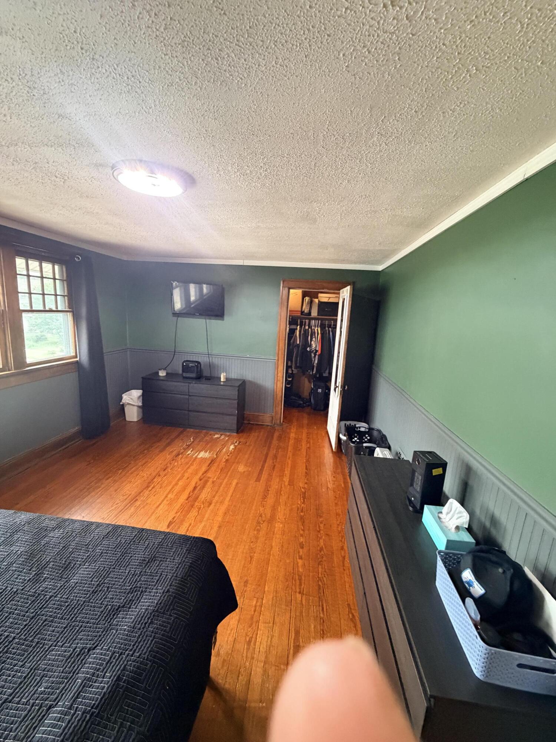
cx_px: 278
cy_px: 371
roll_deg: -3.5
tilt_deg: -9.8
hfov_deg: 85.7
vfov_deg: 102.1
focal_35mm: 14
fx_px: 300
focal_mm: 2.22
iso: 640
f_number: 2.2
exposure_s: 1/60
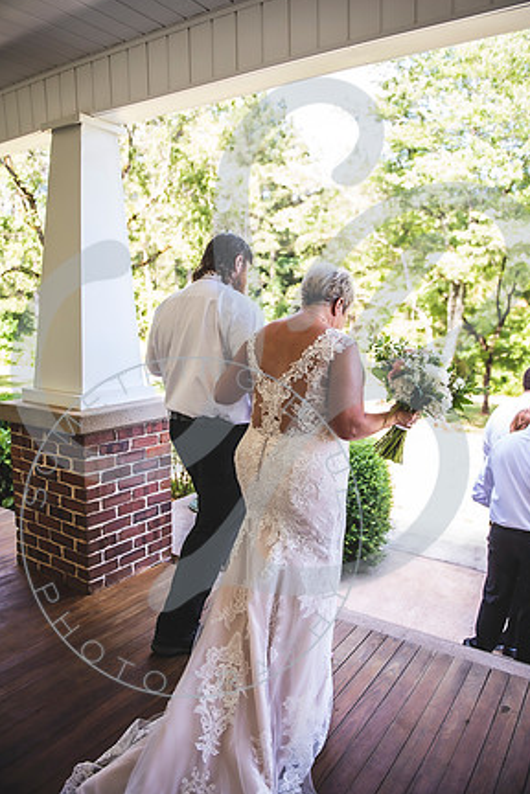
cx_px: 274
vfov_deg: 71.5
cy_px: 388
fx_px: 552
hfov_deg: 51.3
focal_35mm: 25
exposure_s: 1/125
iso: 100
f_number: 2.8
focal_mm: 24
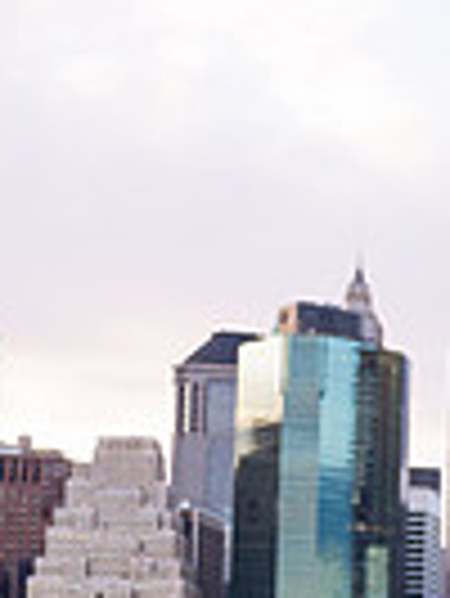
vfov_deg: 17.3
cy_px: 704
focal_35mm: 109
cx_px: 1143
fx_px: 1886
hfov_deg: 11.0
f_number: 4
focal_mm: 26
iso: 250
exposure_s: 1/200
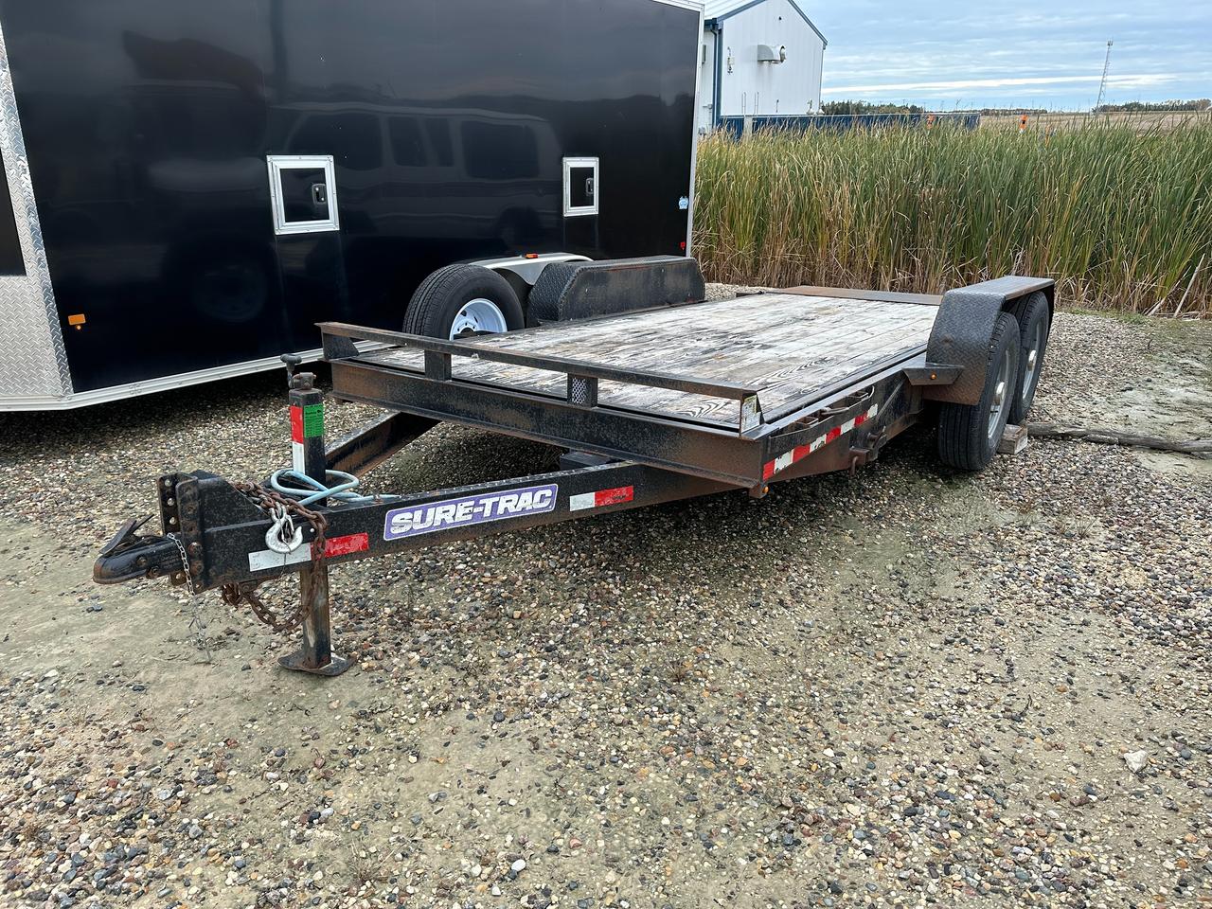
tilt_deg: -20.0
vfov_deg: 56.8
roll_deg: +2.1
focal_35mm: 24
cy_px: 454
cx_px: 606
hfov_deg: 71.6
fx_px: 840
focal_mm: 6.86
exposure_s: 1/745
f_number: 1.78
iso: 80
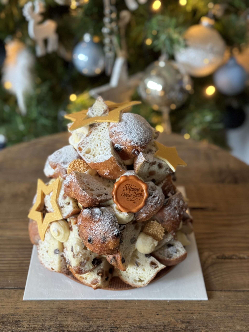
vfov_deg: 39.7
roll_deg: -0.9
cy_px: 166
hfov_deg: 30.3
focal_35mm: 48
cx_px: 124
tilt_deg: -35.1
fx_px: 460
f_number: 1.78
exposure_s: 1/44
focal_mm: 6.86
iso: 250
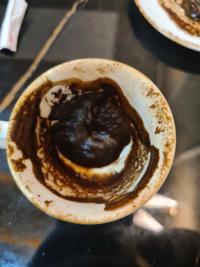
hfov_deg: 53.1
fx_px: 200
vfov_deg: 67.3
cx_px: 100
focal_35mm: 26
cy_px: 134
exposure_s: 1/25
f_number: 1.8
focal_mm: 5.4
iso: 640
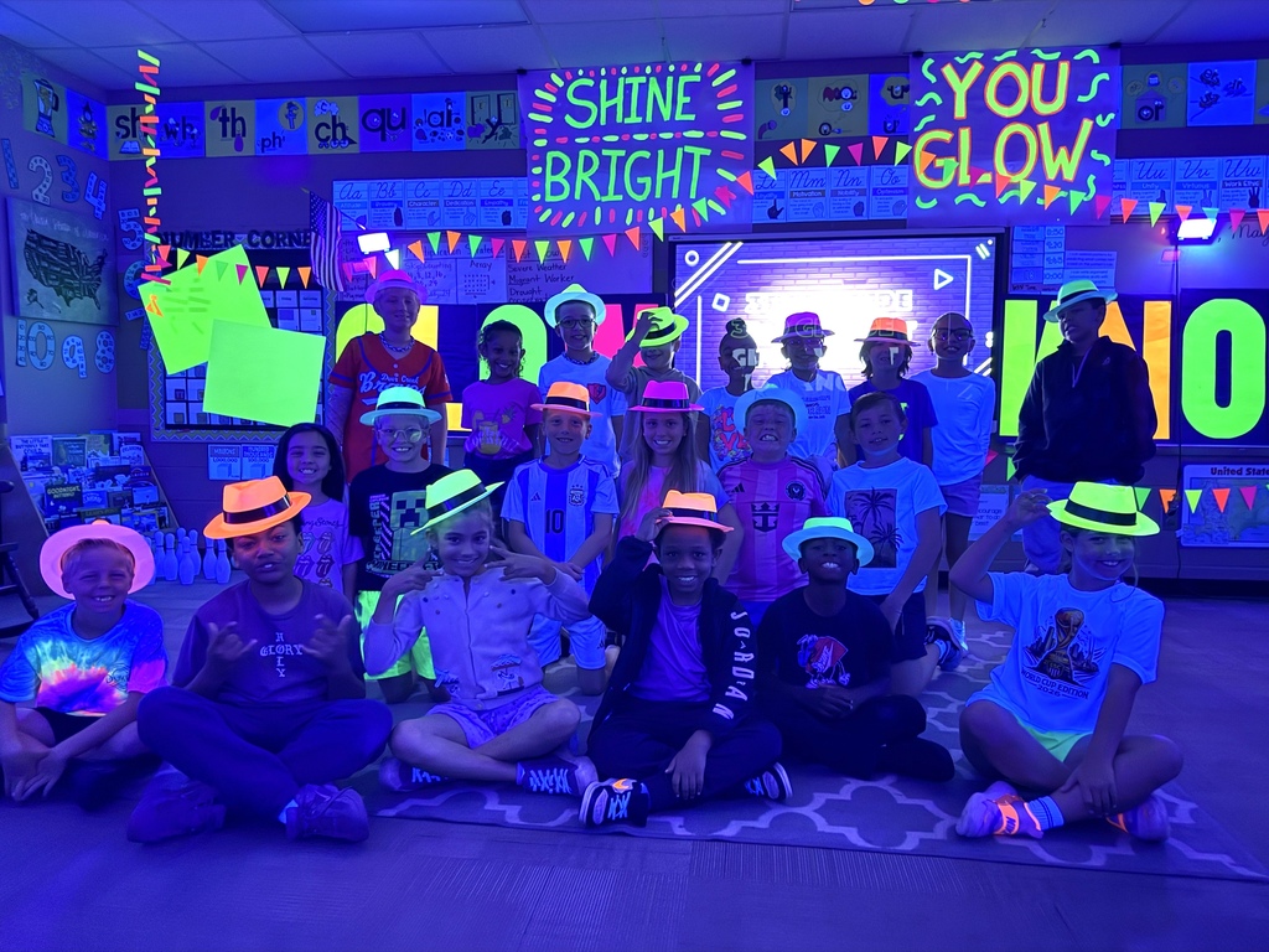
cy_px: 476
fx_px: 880
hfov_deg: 71.6
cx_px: 634
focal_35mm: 24
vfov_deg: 56.8
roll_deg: -0.9
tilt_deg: -7.9
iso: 2000
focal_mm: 6.76
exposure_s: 1/15
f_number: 1.78
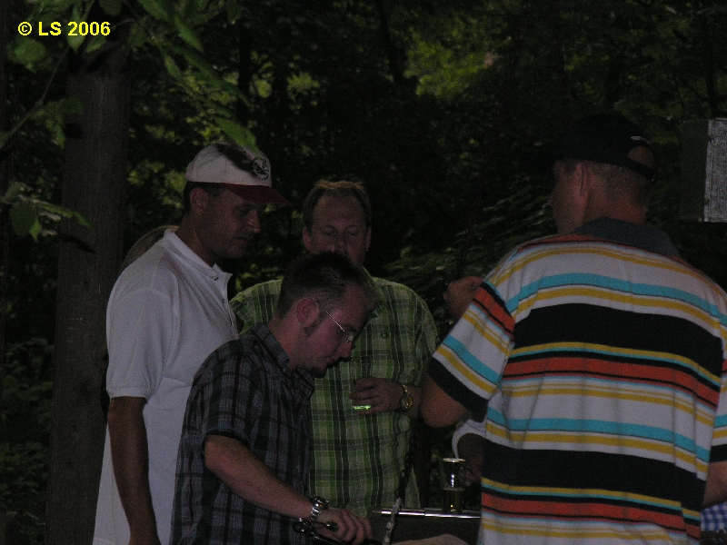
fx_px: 4389
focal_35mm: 209
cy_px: 272
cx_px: 364
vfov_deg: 7.1
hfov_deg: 9.5
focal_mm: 53.3
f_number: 4.2
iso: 200
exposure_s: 1/120
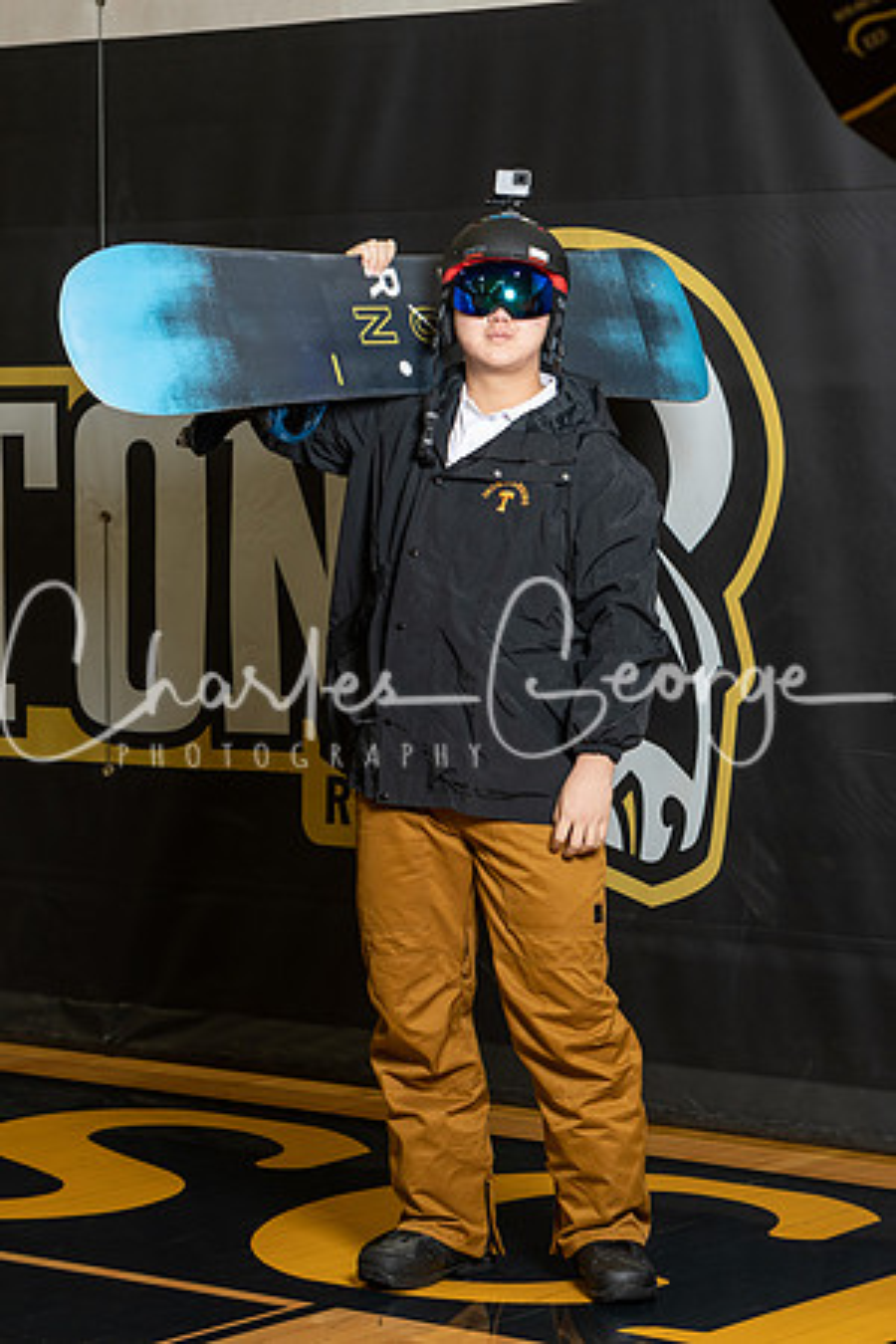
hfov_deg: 13.0
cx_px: 448
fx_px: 3920
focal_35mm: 105
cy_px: 672
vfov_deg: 19.5
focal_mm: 70
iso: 400
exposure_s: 1/160
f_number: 4
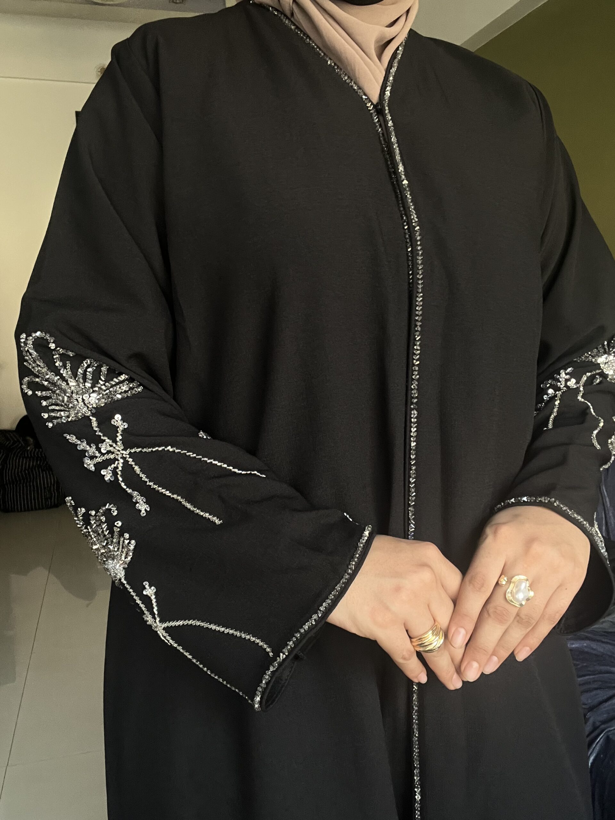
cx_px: 308
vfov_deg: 60.0
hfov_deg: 46.8
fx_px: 711
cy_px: 410
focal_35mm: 30
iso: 400
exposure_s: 1/34
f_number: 2.2
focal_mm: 2.71
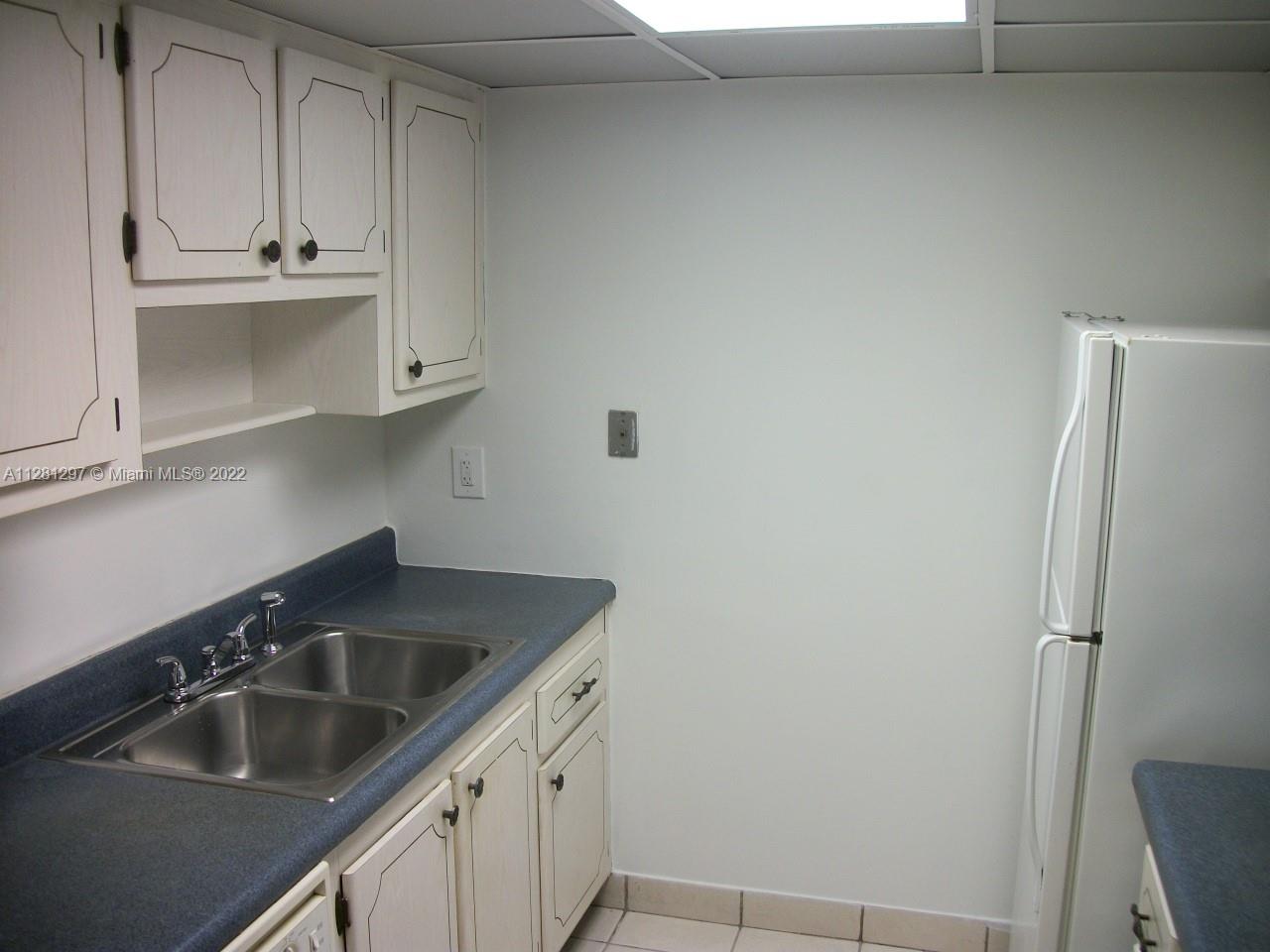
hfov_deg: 56.8
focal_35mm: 32
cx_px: 635
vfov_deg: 44.2
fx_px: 1174
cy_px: 476
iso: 80
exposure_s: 1/50
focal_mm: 5.7
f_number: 2.9
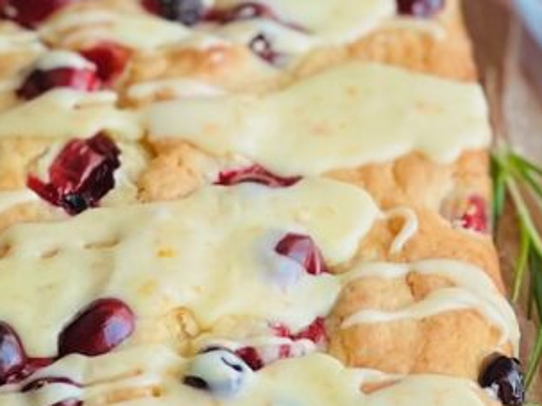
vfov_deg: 7.6
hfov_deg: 10.1
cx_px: 367
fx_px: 3052
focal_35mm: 195
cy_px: 458
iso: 125
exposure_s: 1/121
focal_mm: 9
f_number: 2.8
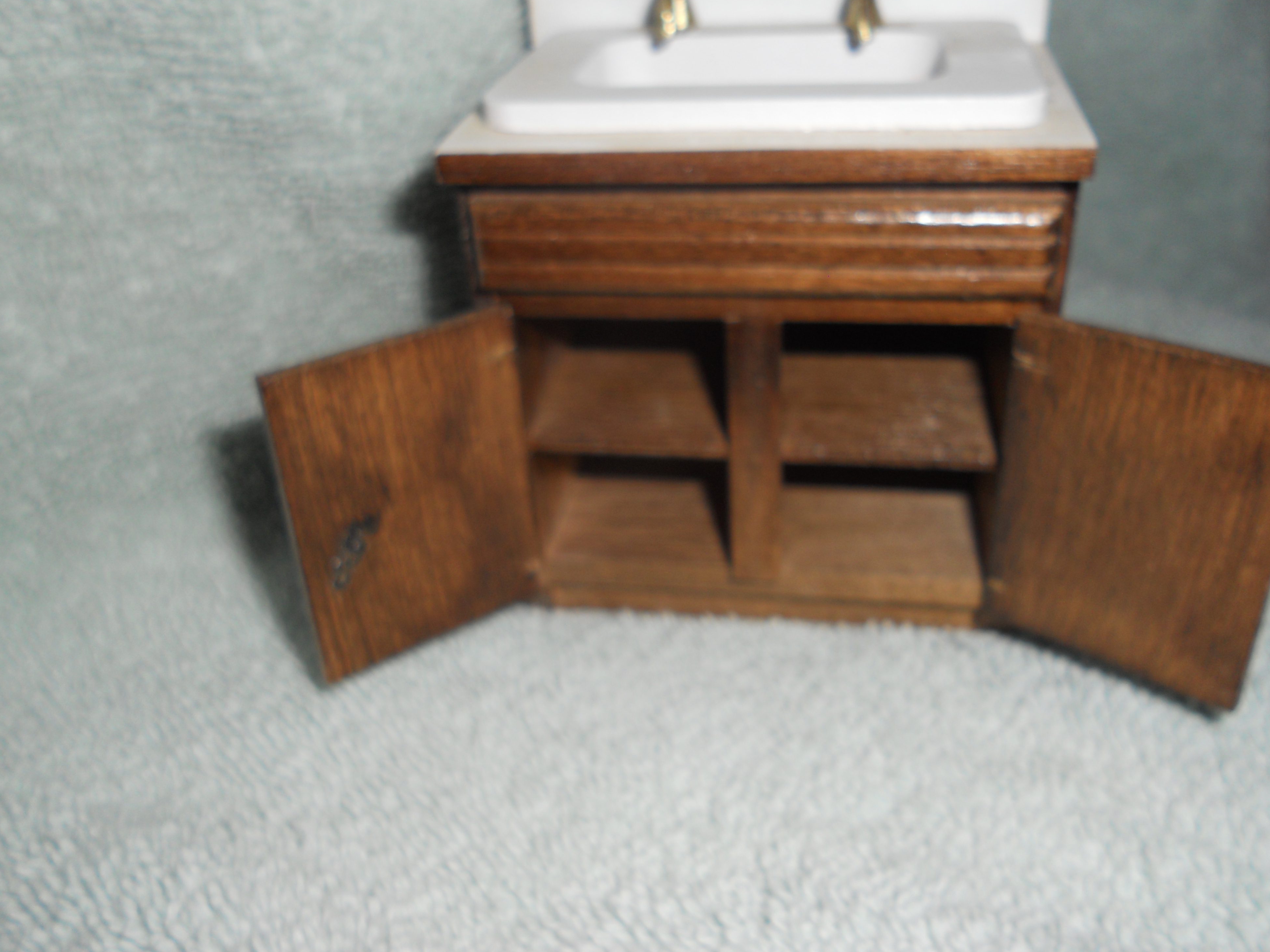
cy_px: 466
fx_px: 1211
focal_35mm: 33
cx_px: 653
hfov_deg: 55.3
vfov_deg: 42.9
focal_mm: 5.8
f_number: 8.8
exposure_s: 1/25
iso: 80
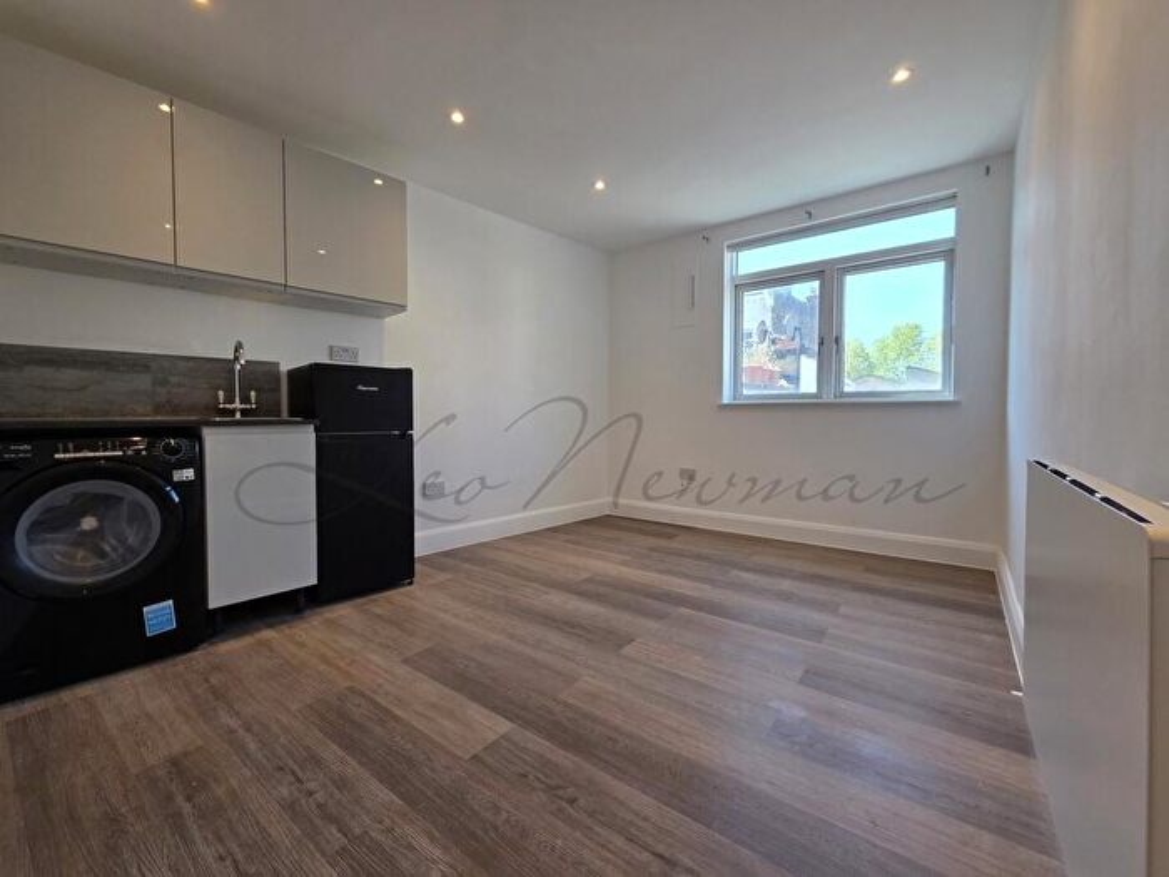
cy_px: 438
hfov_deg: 106.2
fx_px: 439
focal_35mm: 13
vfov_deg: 89.9
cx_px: 584
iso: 64
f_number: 2.2
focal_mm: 2.2
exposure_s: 1/100
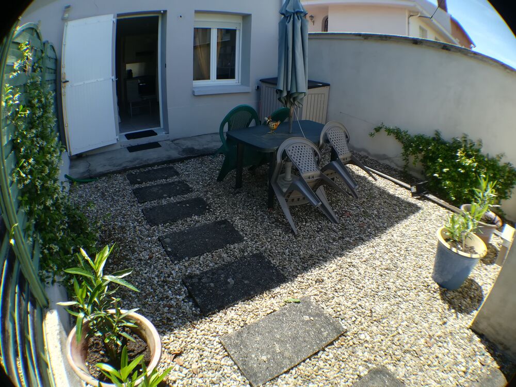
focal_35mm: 26
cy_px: 194
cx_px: 258
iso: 50
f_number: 2.2
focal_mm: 3.83
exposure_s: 1/315
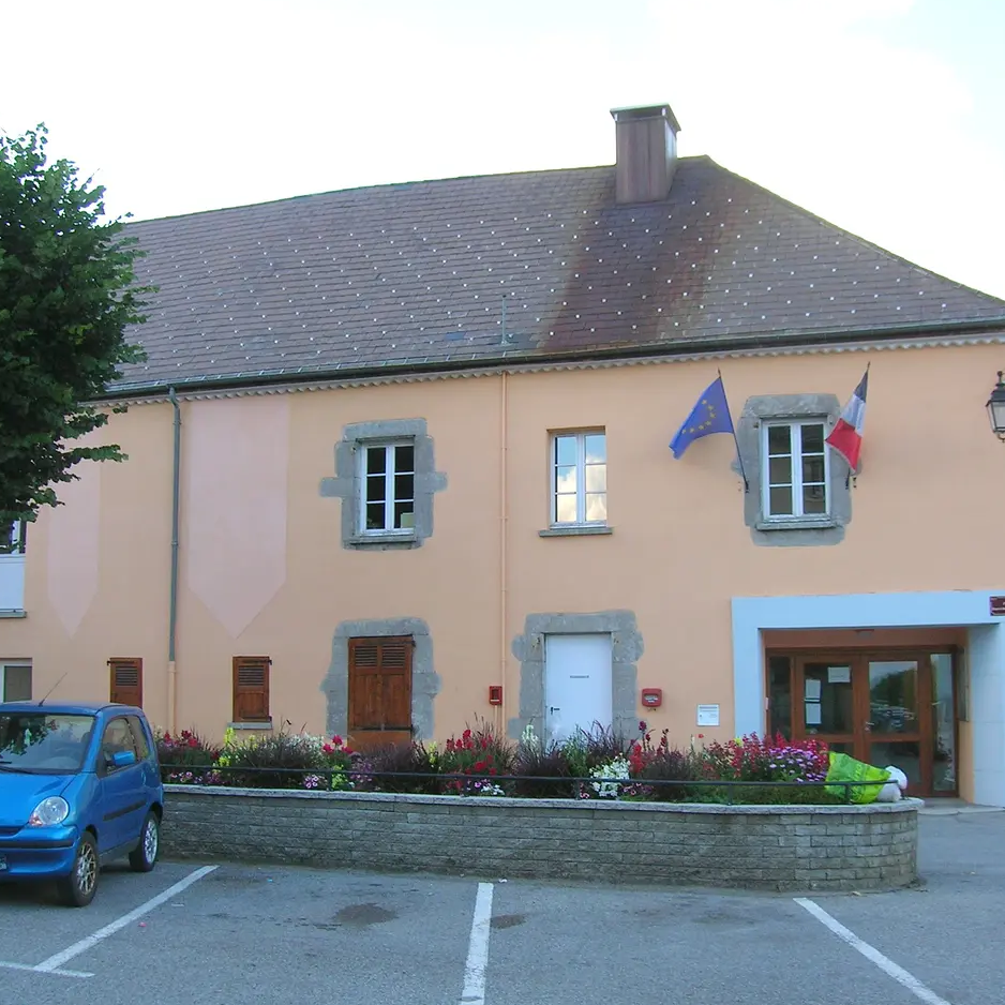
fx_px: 1347
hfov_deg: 40.9
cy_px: 506
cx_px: 540
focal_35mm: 41
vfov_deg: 40.9
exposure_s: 1/57.7
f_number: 4.9
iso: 50
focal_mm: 5.7
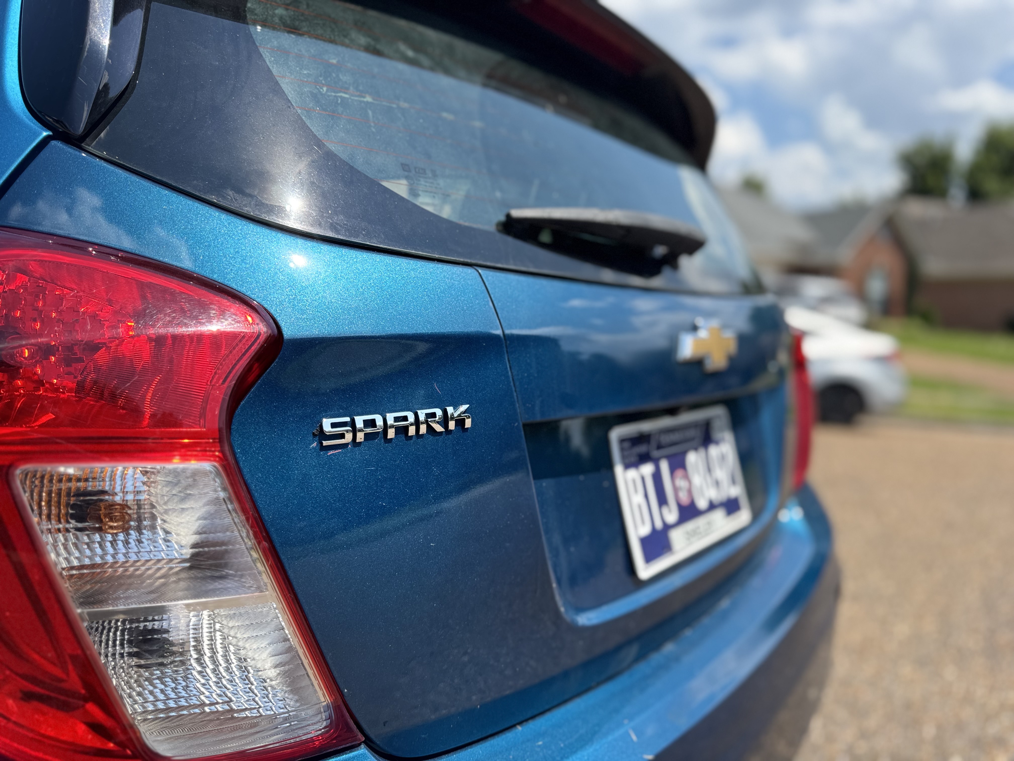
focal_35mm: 24
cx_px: 507
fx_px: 703
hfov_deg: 71.6
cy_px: 380
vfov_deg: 56.8
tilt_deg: -4.9
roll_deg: -2.0
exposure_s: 1/1923
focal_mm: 6.76
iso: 80
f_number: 1.78
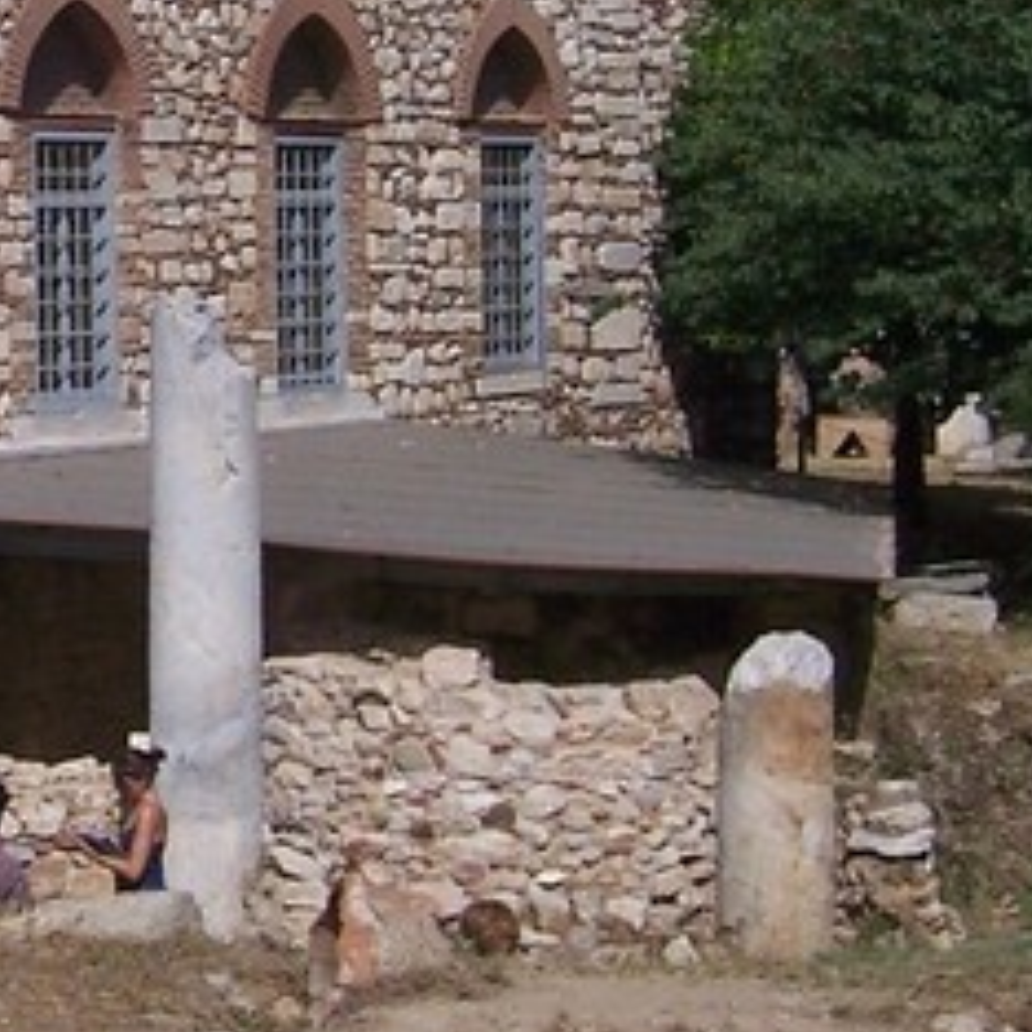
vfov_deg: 12.0
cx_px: -232
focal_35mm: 145
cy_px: 101
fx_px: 4891
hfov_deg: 11.8
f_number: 4.5
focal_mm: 6.2
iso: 80
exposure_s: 1/1250
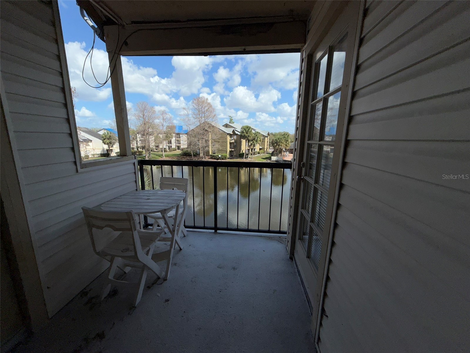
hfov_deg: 102.1
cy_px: 176
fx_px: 190
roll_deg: +0.1
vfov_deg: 85.7
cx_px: 235
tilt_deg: -12.5
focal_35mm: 14
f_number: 2.2
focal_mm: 2.22
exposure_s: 1/2410
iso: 16
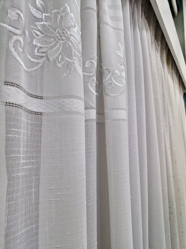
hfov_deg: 58.9
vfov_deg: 73.9
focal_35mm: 23
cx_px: 93
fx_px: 165
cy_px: 124
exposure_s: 1/100
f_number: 1.8
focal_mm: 5.54
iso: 160
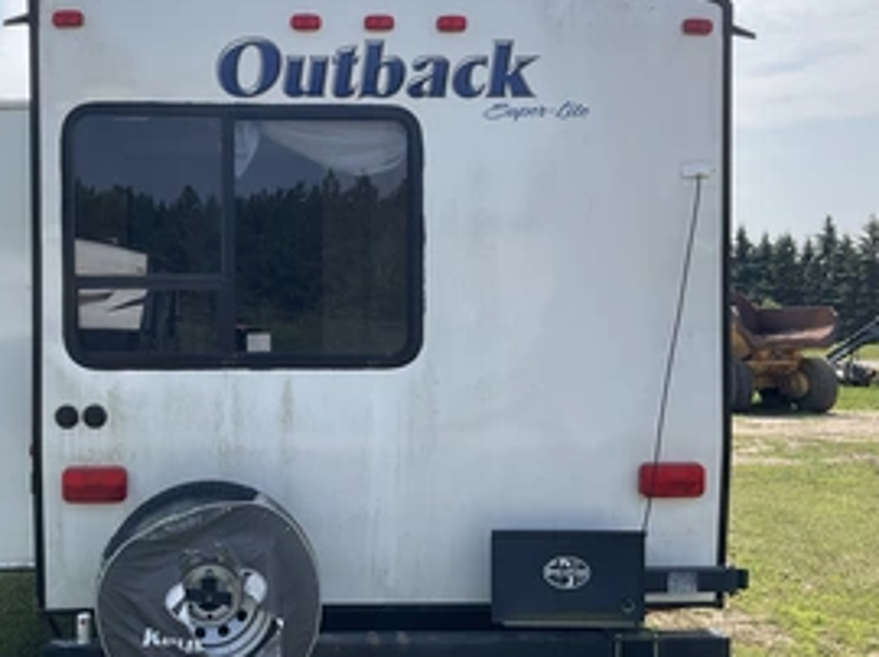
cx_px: 296
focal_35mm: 43
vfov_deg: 33.5
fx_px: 1091
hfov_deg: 43.3
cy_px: 335
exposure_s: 1/1675
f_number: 1.8
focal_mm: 3
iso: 25
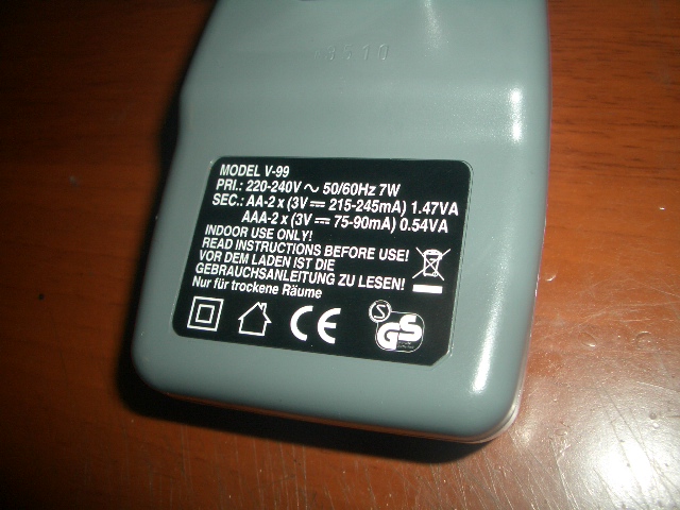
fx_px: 688
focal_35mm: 35
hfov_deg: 52.6
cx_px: 340
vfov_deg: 40.7
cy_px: 255
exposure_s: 1/60
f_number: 4.3
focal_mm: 5.8
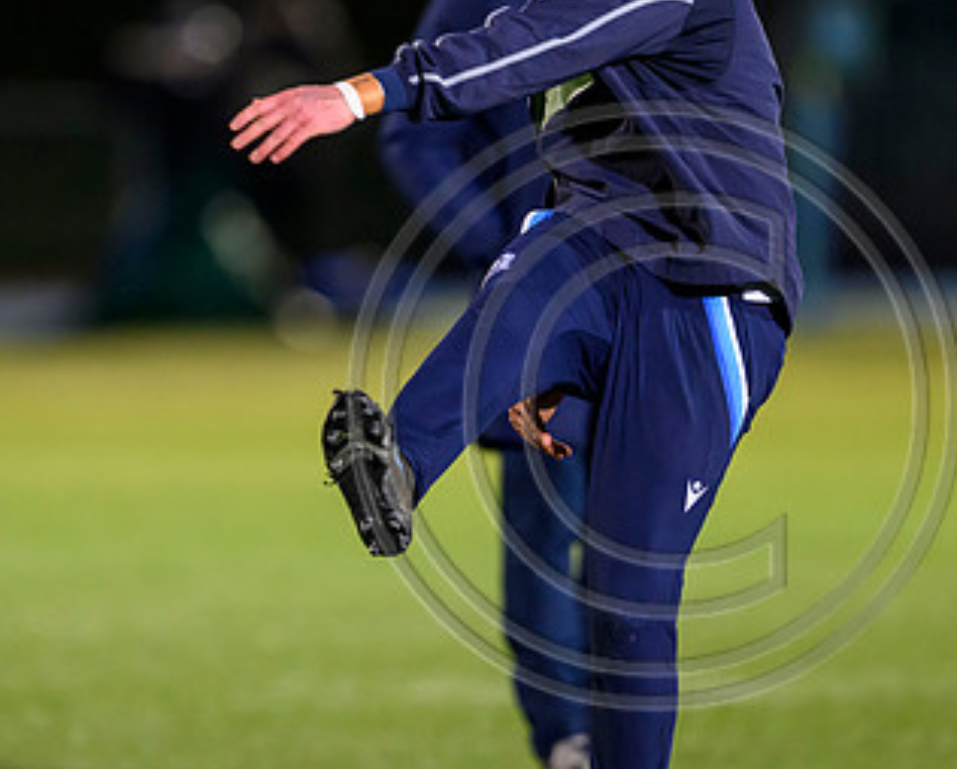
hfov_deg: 2.4
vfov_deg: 1.9
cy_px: 401
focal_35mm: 807
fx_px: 22899
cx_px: 479
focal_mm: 400
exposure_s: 1/640
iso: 4000
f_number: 3.2
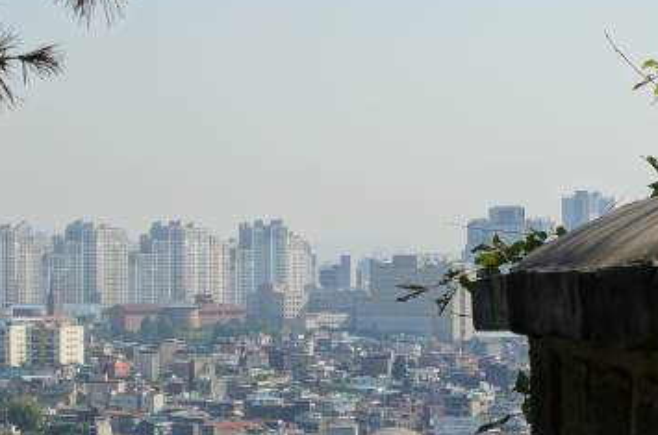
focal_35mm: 110
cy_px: 267
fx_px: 2006
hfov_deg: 18.4
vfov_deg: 12.4
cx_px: 120
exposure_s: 1/500
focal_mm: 26
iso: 200
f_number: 8
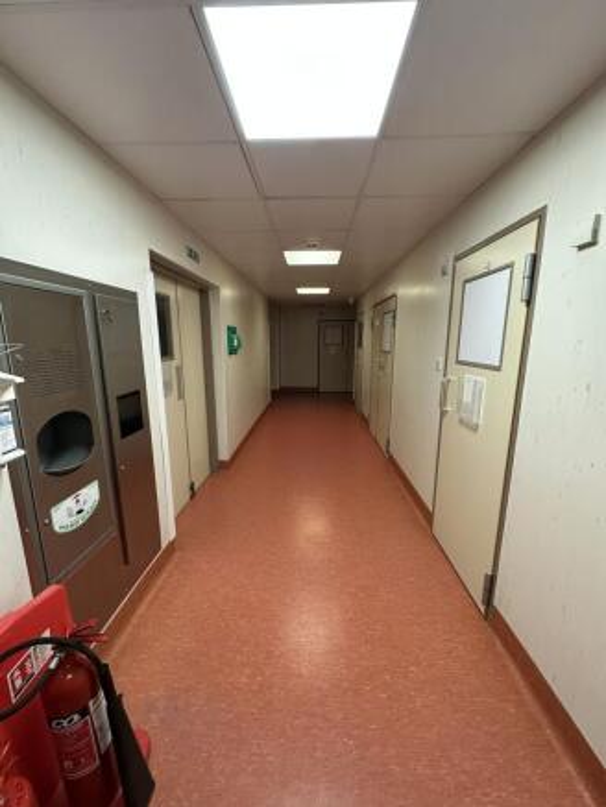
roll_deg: +0.3
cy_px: 404
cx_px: 303
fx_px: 327
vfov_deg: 102.0
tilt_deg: -11.3
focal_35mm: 14
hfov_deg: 85.7
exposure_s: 1/50
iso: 160
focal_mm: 2.22
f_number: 2.2
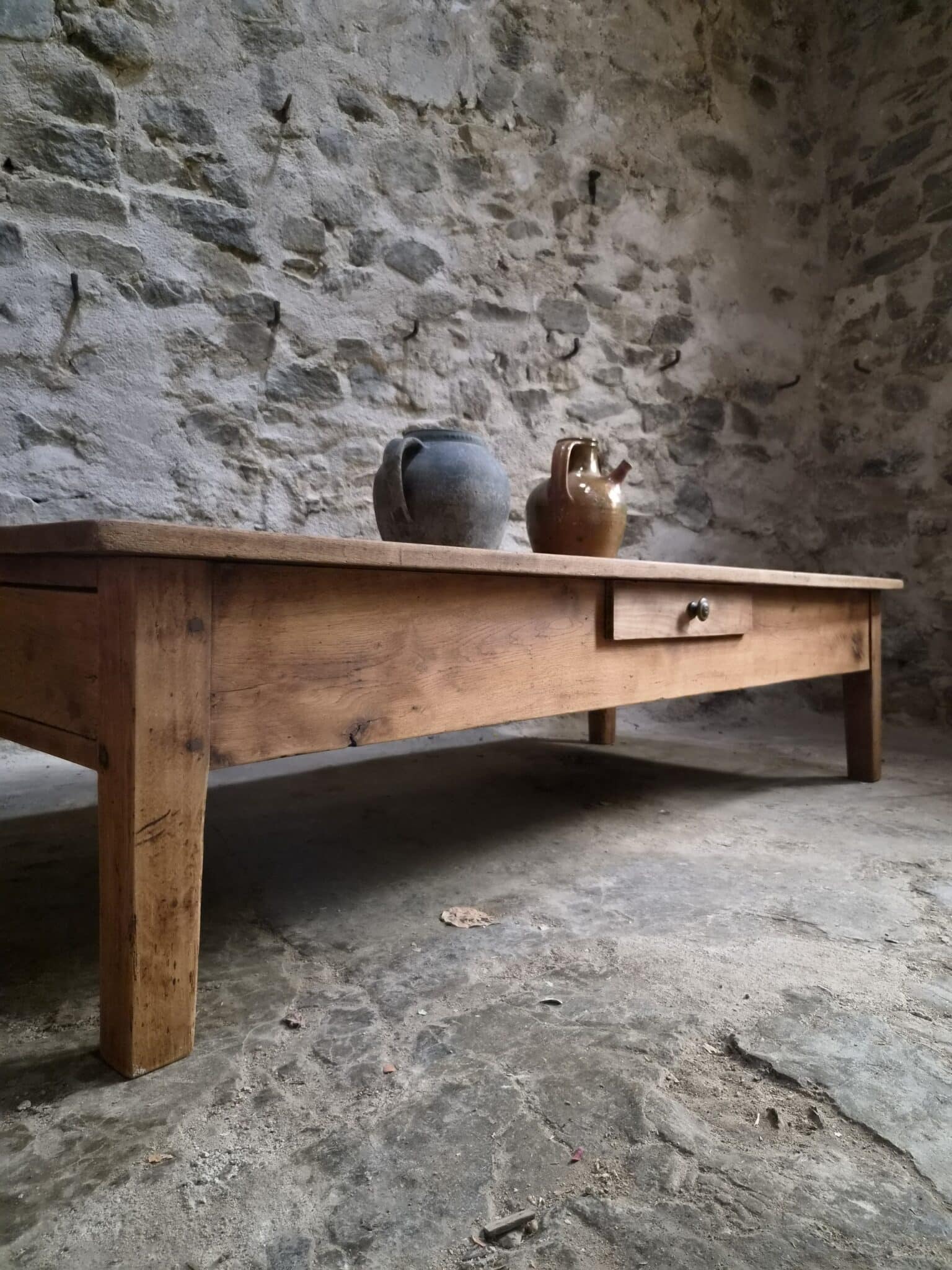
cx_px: 476
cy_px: 635
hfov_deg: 58.9
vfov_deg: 73.9
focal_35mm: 23
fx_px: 843
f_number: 1.8
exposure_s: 1/100
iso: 2500
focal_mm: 5.4
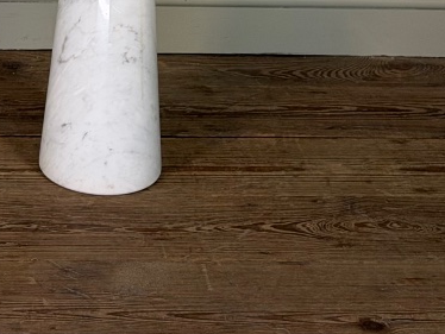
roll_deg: -0.4
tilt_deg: -18.1
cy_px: -116
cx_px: -161
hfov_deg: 12.4
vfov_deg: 9.5
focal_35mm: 154
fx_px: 1981
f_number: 1.78
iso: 80
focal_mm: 6.76
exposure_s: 1/50
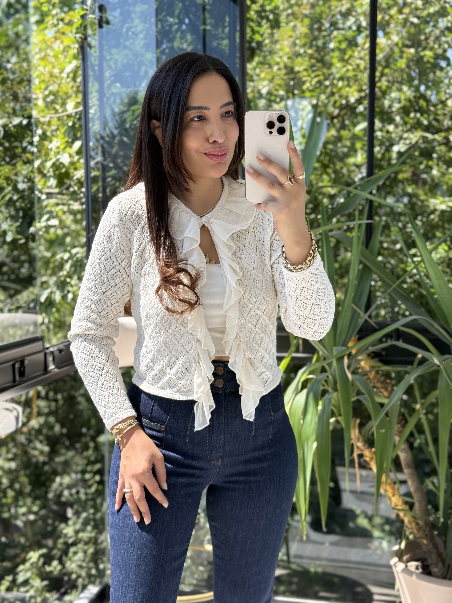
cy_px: 302
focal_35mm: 48
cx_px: 226
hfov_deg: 30.3
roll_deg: +0.5
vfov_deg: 39.7
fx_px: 836
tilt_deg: -17.8
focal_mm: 6.76
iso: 80
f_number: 1.78
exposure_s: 1/493
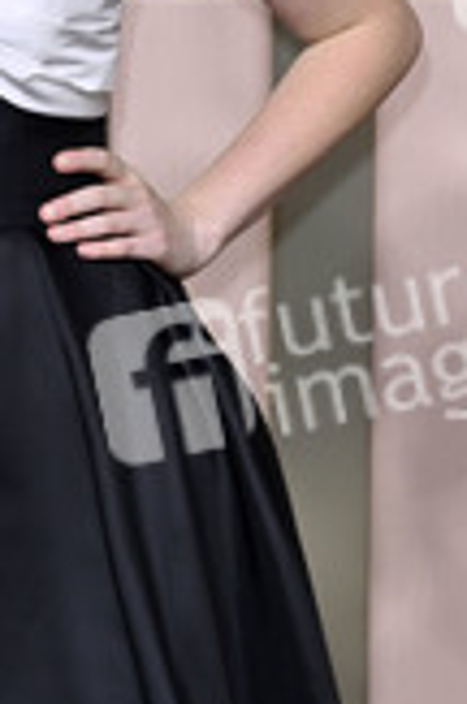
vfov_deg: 9.8
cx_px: -82
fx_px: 4084
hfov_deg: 6.5
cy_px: 147
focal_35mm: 209
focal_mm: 85
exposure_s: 1/200
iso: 320
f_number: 8
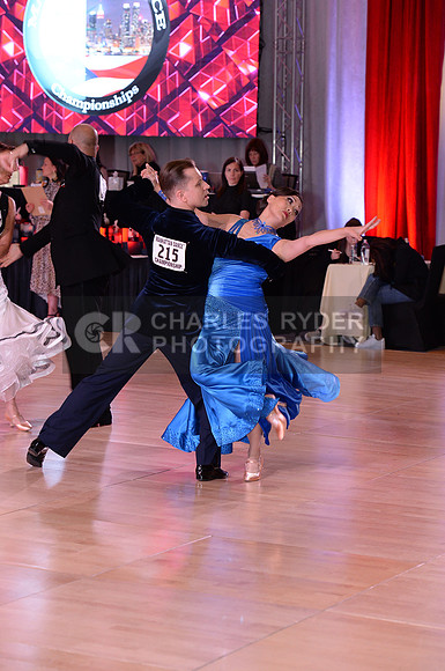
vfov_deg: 17.7
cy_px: 336
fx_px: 2157
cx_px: 222
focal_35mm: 116
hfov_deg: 11.8
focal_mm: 116
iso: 2000
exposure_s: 1/250
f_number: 5
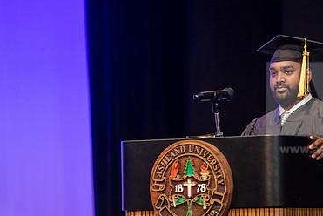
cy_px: 168
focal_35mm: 250
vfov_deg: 5.5
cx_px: 240
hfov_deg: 8.2
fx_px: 2245
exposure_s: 1/200
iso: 4000
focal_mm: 160
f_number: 3.2
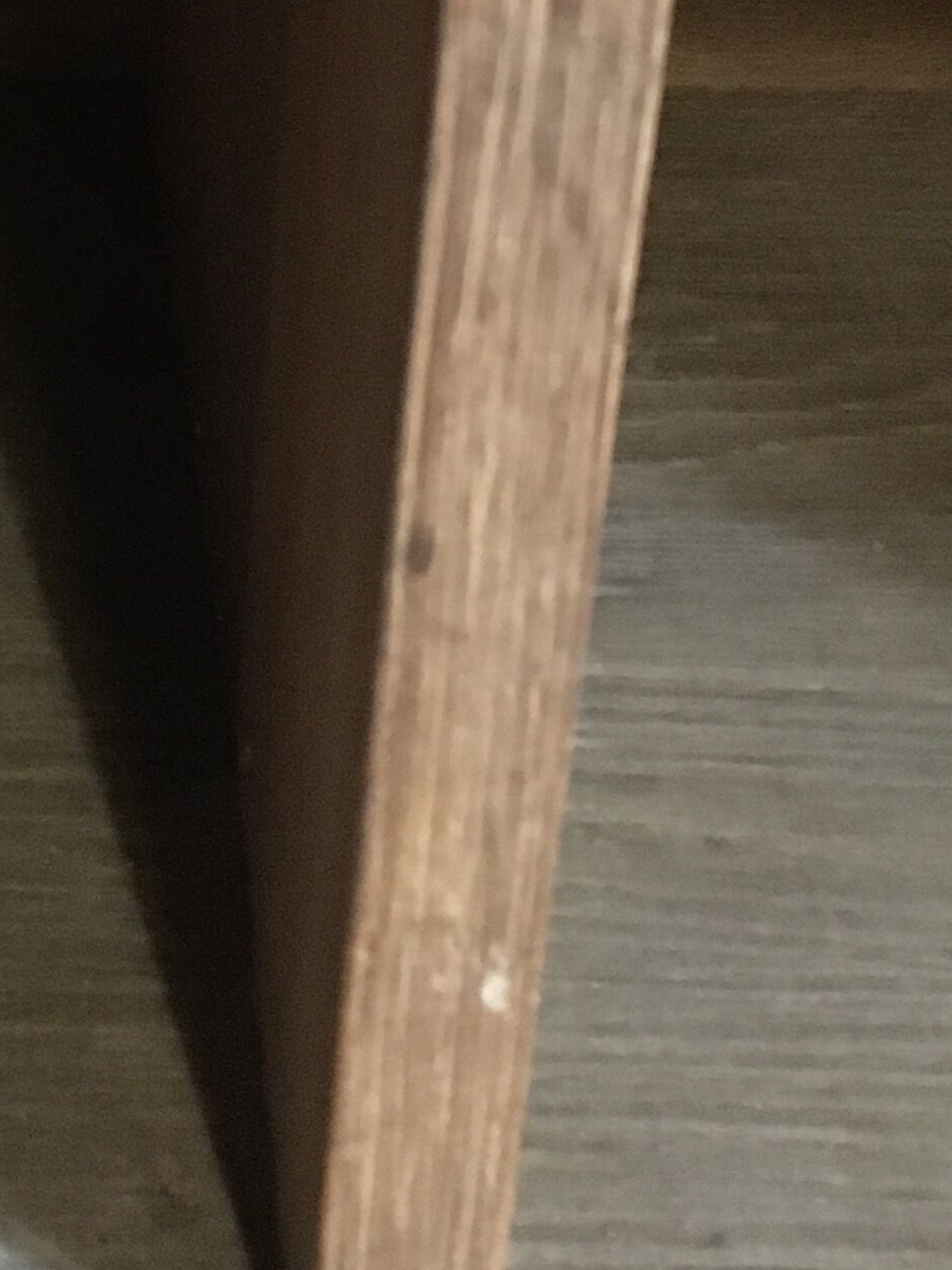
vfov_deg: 20.4
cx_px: -320
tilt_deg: -27.6
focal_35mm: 94
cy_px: 90
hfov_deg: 15.0
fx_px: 3447
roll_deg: +2.4
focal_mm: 4.15
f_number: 2.2
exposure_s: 1/17
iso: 500
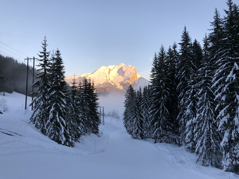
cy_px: 90
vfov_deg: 49.7
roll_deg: +0.6
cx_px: 120
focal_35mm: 28
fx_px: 193
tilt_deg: +5.4
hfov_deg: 63.4
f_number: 1.8
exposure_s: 1/284
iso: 20
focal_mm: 4
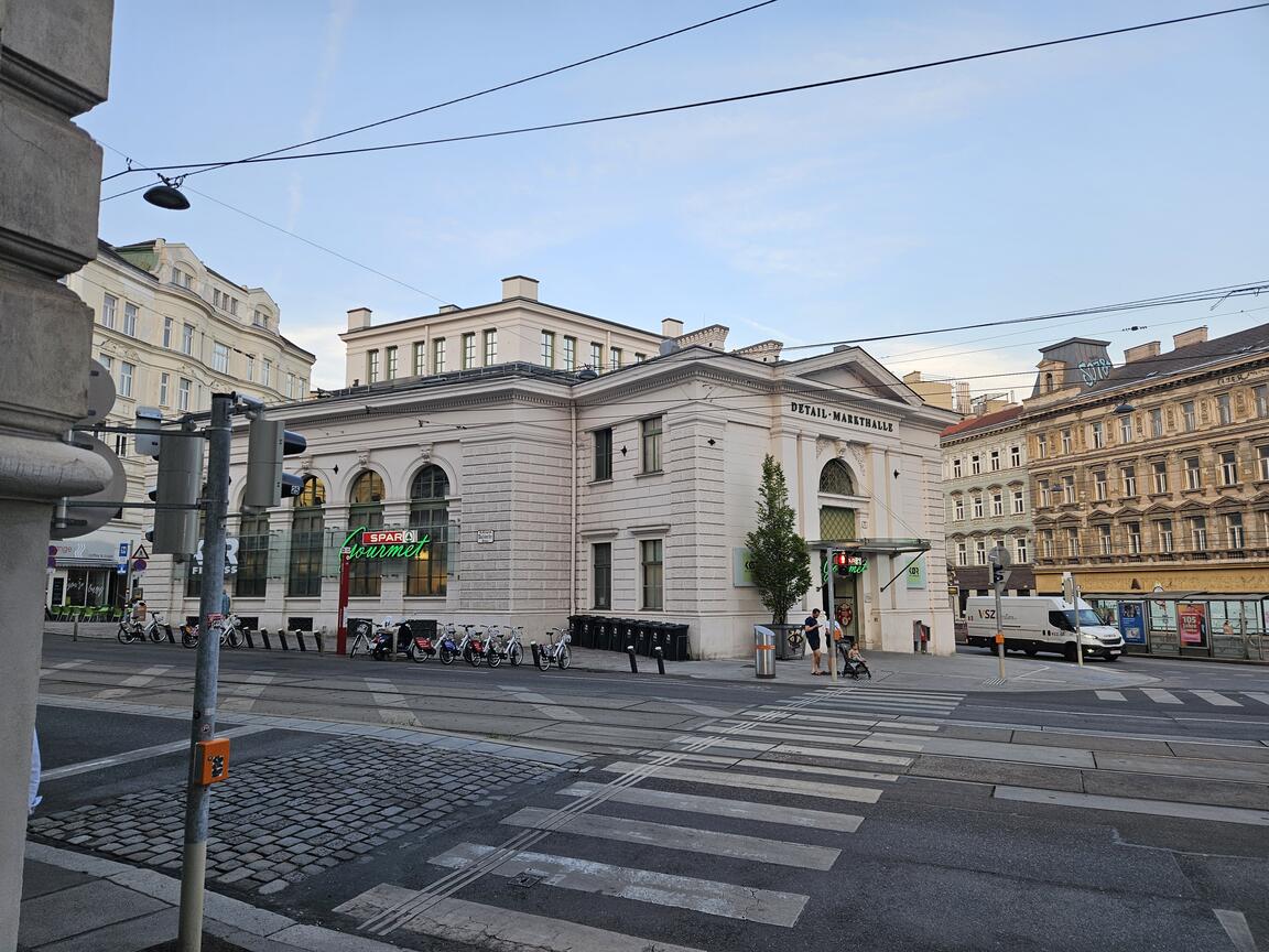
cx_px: 634
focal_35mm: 23
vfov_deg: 58.9
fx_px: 843
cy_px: 476
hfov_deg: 73.9
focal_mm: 5.4
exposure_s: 1/180
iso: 25
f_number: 1.8
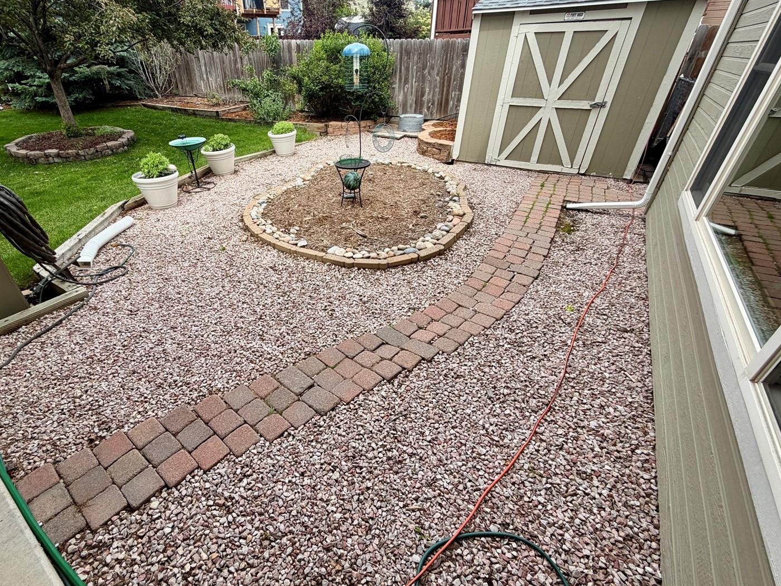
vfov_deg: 78.1
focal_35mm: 16
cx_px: 339
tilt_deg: -32.3
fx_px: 361
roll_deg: +2.0
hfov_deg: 94.0
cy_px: 284
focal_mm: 2.22
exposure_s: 1/502
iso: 40
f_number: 2.2
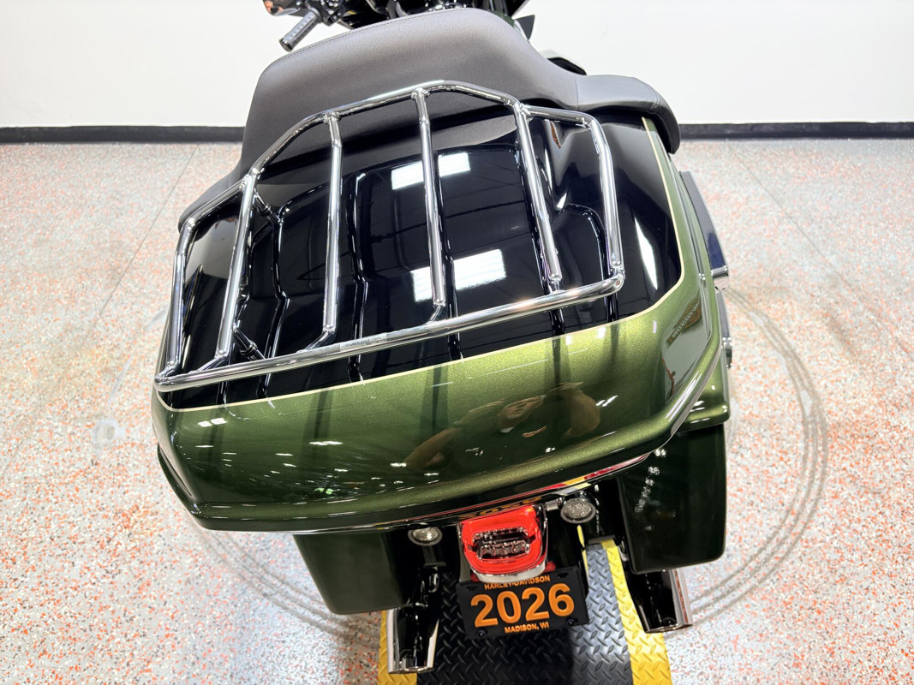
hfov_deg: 67.3
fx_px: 686
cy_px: 342
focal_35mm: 26
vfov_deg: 53.1
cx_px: 457
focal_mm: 5.96
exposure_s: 1/120
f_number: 1.6
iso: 100
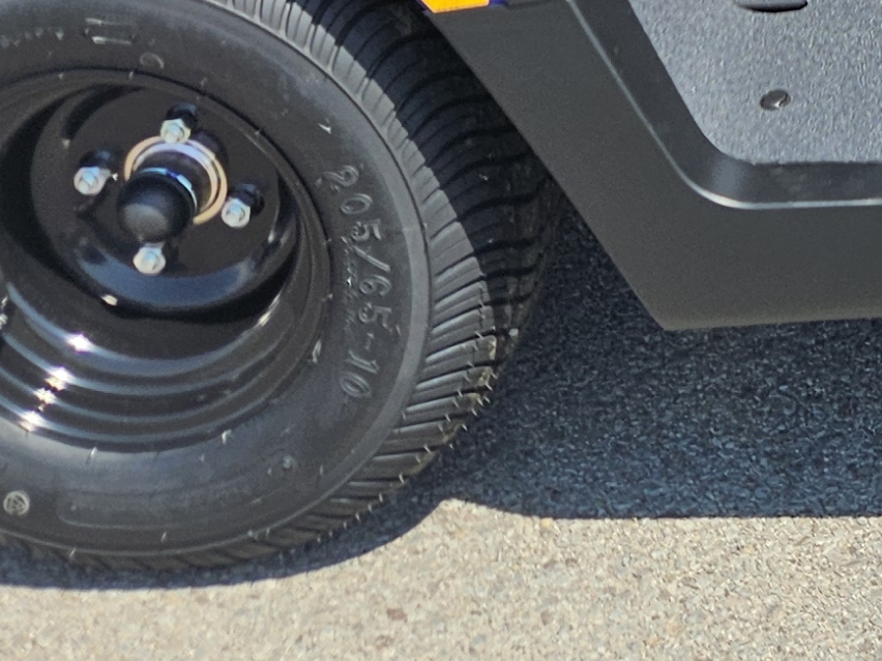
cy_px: -857
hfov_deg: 16.2
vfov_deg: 11.6
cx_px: 1433
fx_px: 2752
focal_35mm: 108
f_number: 1.8
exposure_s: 1/1073
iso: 25
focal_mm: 5.4
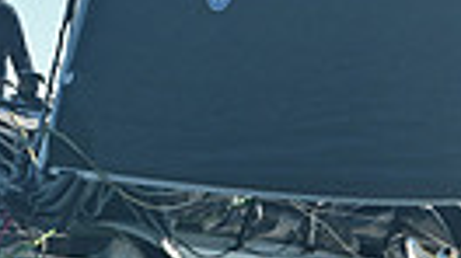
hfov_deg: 3.5
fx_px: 7597
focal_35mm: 622
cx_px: 21
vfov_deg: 1.9
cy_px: 159
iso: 250
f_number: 10
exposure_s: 1/1000
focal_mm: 135
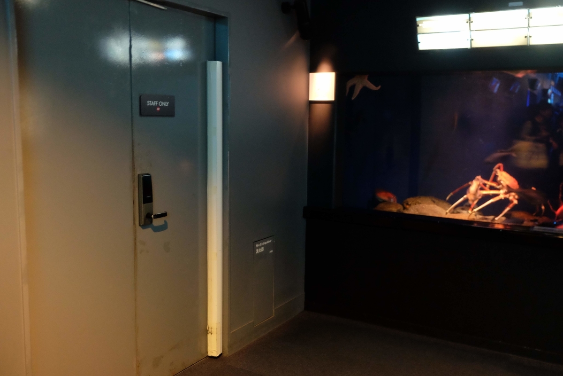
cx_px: 282
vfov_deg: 40.0
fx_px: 516
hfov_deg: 57.2
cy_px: 188
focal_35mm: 33
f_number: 3.2
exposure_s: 1/2.8
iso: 3200
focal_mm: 22.3
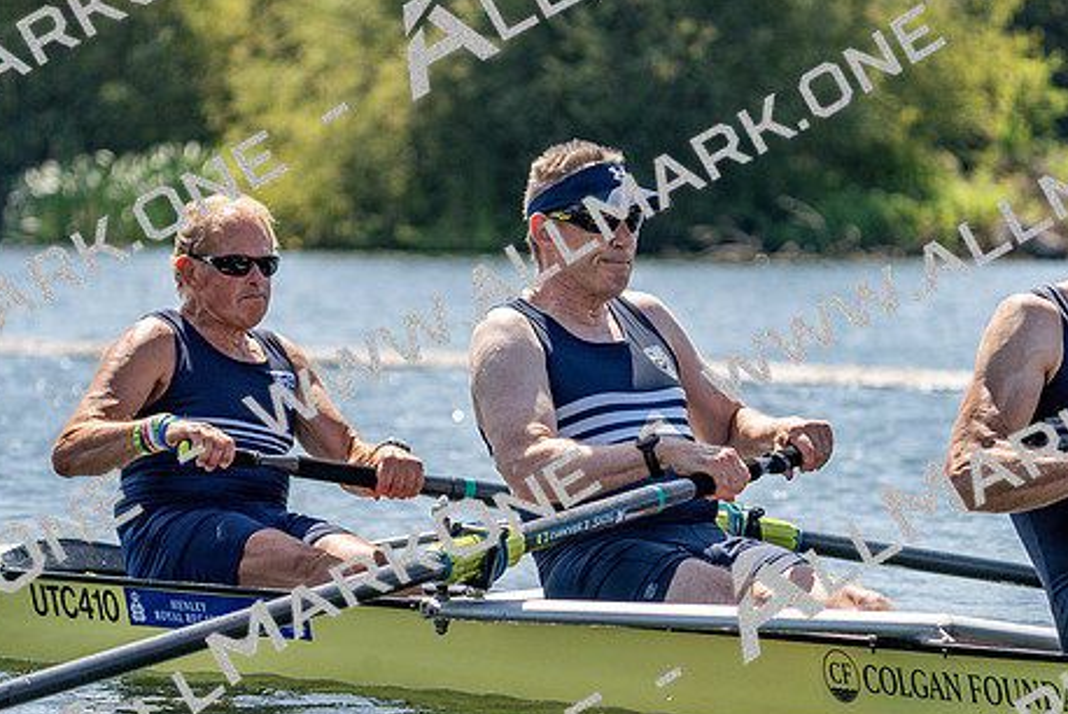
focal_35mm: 253
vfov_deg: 5.4
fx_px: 7510
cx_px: 532
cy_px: 442
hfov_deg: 8.1
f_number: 5.6
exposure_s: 1/2000
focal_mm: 200
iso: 400
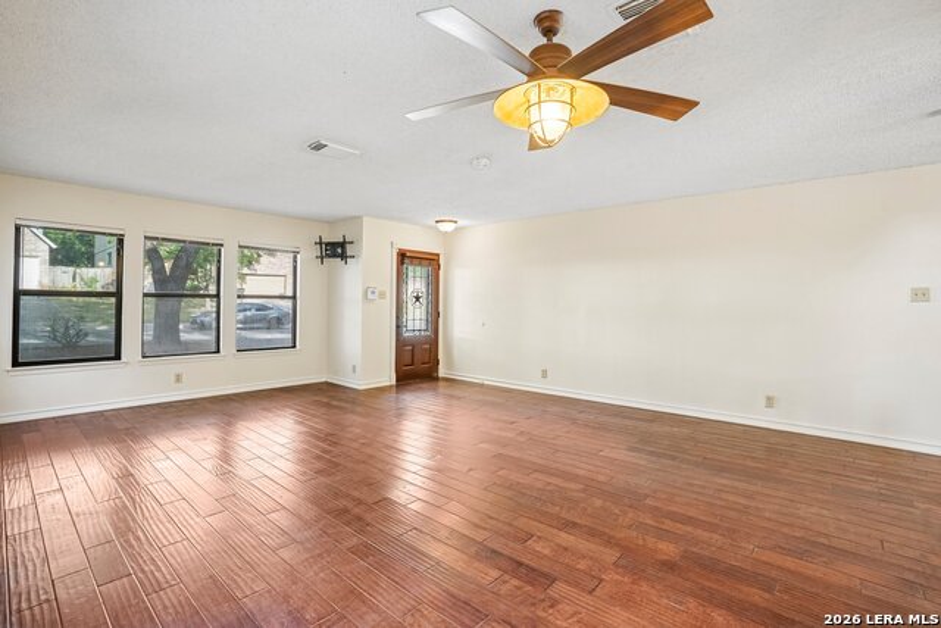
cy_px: 314
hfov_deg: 96.7
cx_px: 470
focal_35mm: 16
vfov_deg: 73.8
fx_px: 418
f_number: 9
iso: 400
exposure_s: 1/3.33
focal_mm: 16
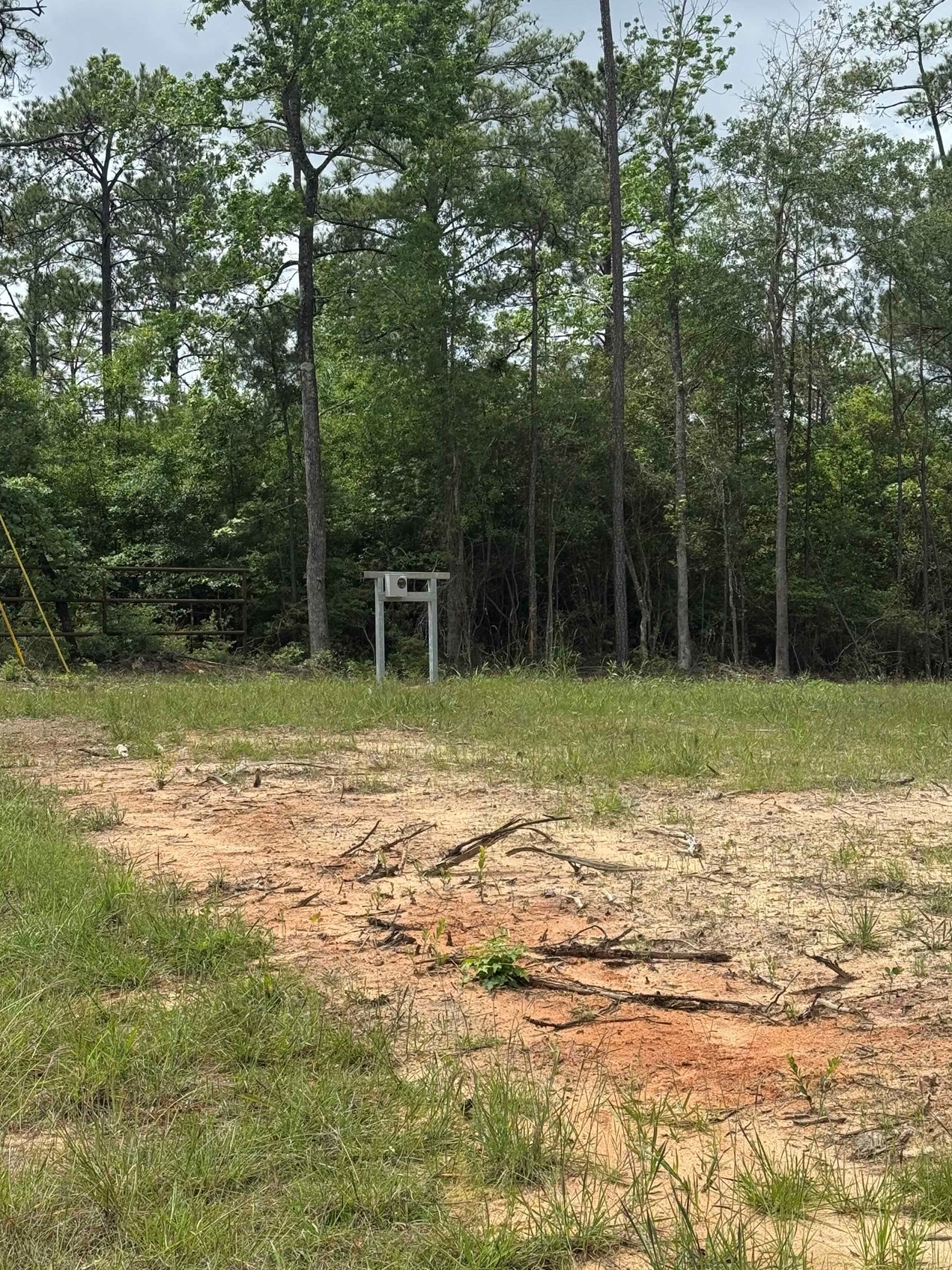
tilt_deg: -1.5
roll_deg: +1.4
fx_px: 2127
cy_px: 708
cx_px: 476
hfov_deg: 25.2
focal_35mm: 58
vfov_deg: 33.2
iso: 64
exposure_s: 1/3096
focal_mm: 6.76
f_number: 1.78
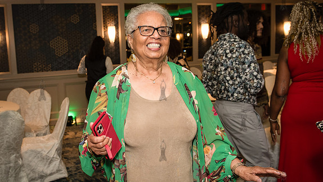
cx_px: 118
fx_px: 334
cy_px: 93
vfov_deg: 30.4
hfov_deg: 51.0
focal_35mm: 39
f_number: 3.5
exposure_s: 1/160
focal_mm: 27
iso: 1600
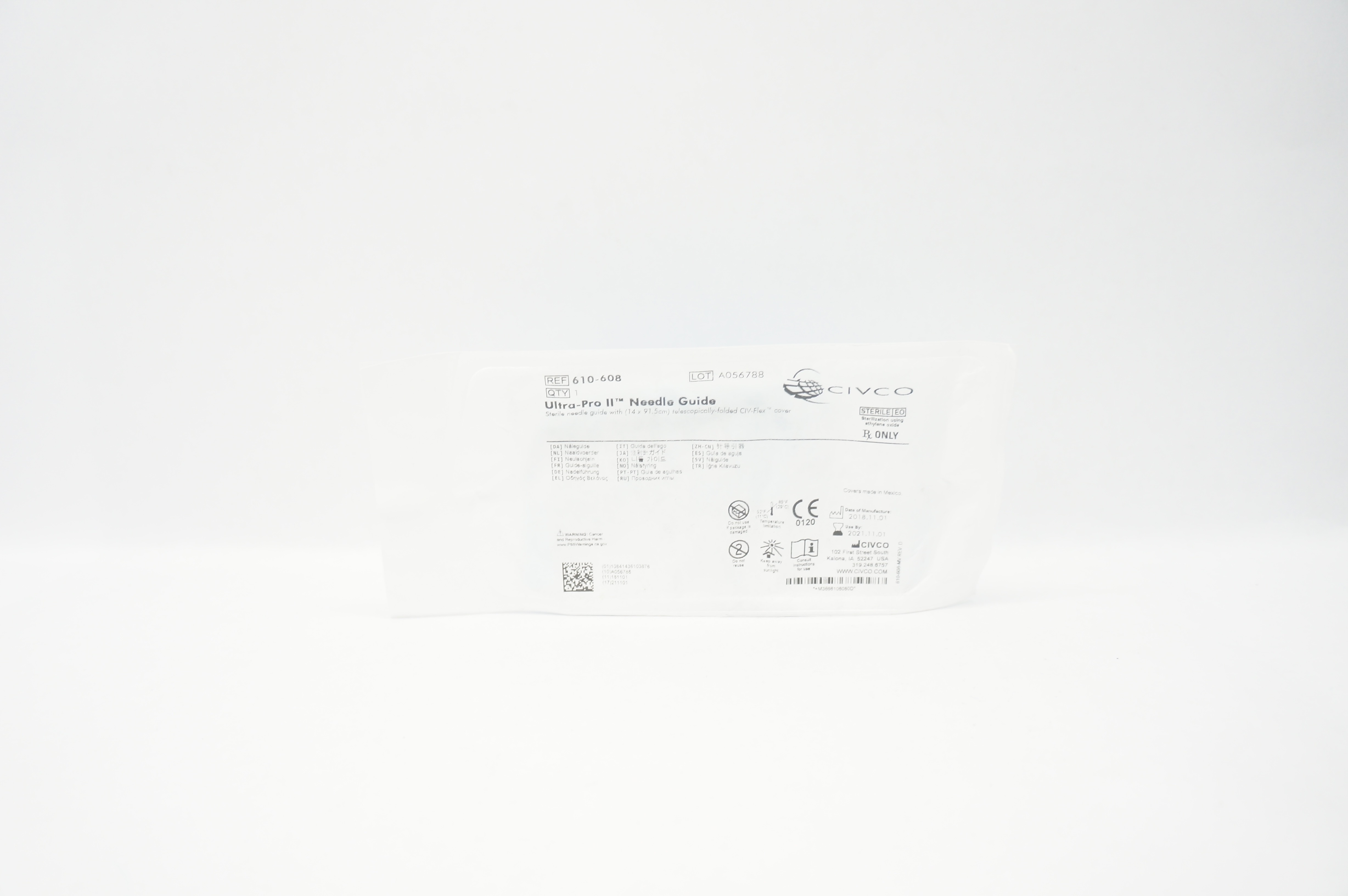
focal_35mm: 27
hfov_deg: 67.4
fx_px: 1010
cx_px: 674
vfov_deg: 47.8
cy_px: 448
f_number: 4
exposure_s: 1/80
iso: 400
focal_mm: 18
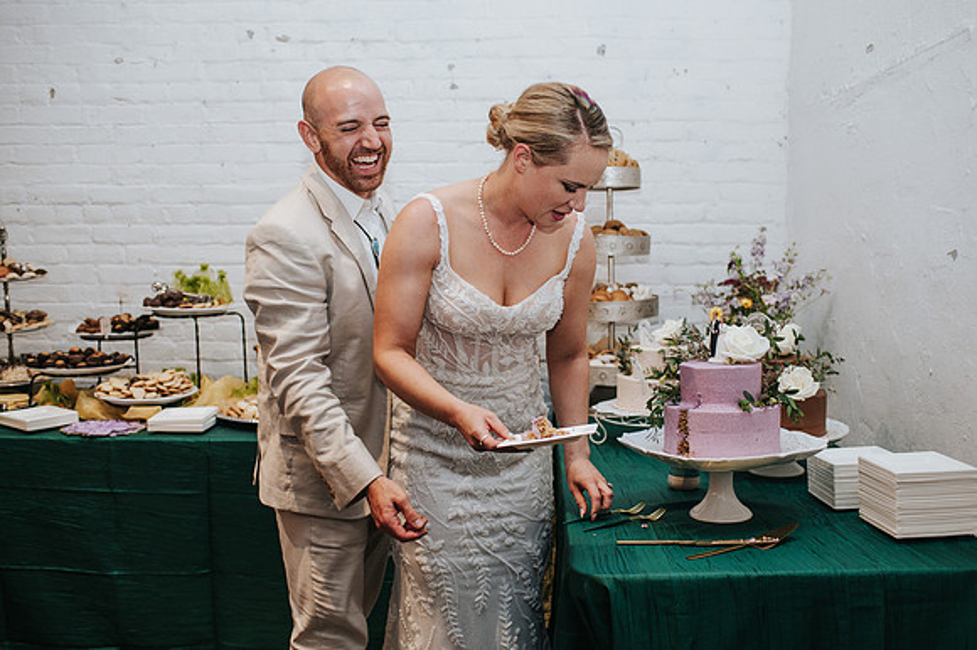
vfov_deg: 36.0
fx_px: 1001
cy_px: 325
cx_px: 515
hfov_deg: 52.0
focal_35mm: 37
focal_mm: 35
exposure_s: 1/200
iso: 1000
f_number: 2.8
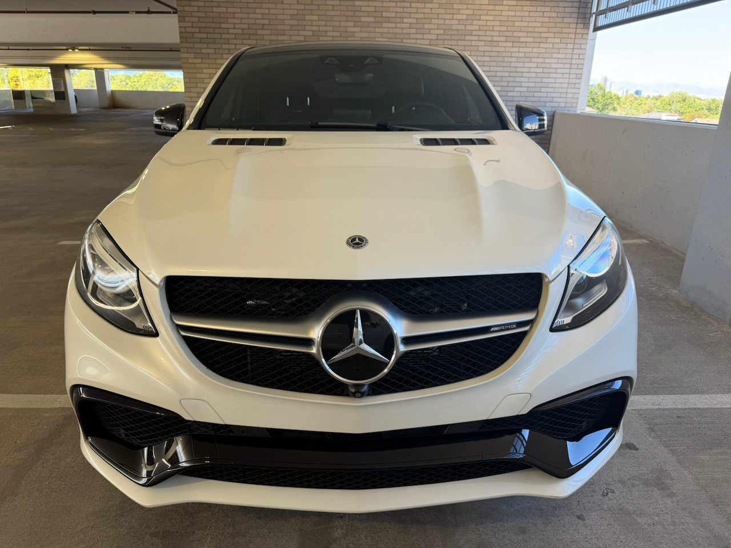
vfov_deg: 56.8
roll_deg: -1.3
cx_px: 366
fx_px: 507
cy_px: 274
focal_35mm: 24
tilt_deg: -19.1
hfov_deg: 71.6
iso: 64
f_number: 1.78
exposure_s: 1/144
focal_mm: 6.76
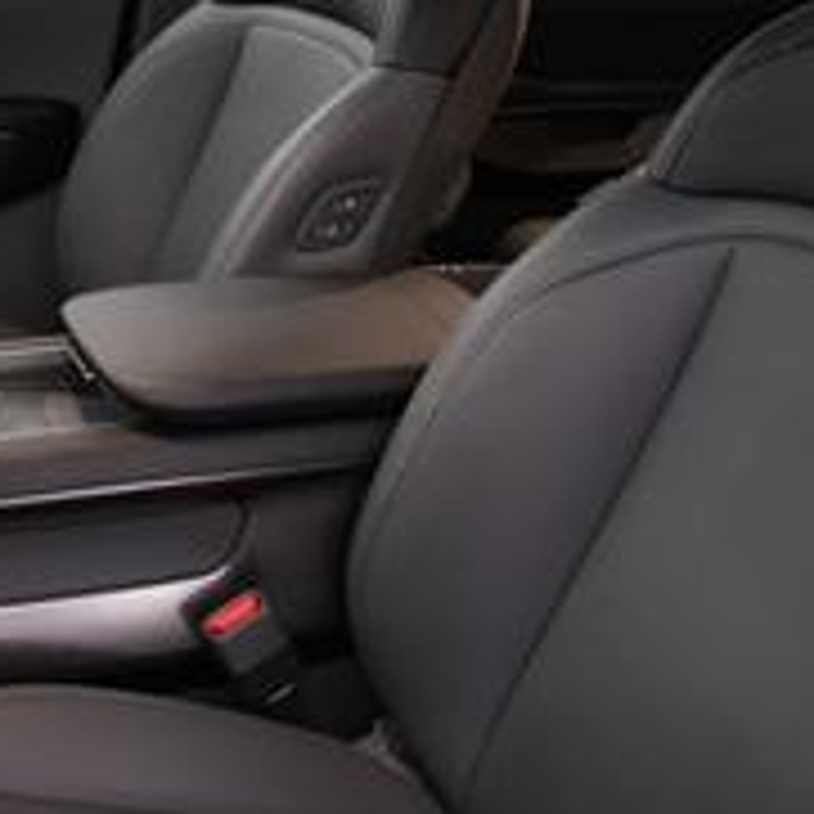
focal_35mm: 51
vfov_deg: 33.4
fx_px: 1357
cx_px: 189
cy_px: 378
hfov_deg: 32.7
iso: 1250
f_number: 2.8
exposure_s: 1/30
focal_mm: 17
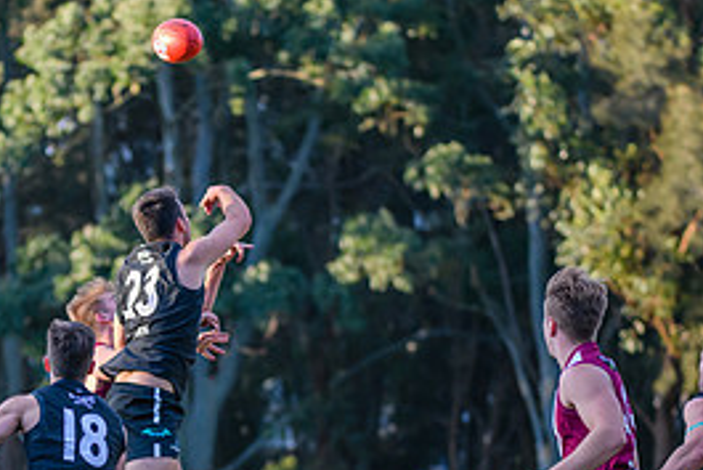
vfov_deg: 5.0
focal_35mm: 277
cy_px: 469
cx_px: 96
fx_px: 5412
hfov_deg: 7.4
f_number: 2.8
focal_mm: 120
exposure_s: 1/2500
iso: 1800
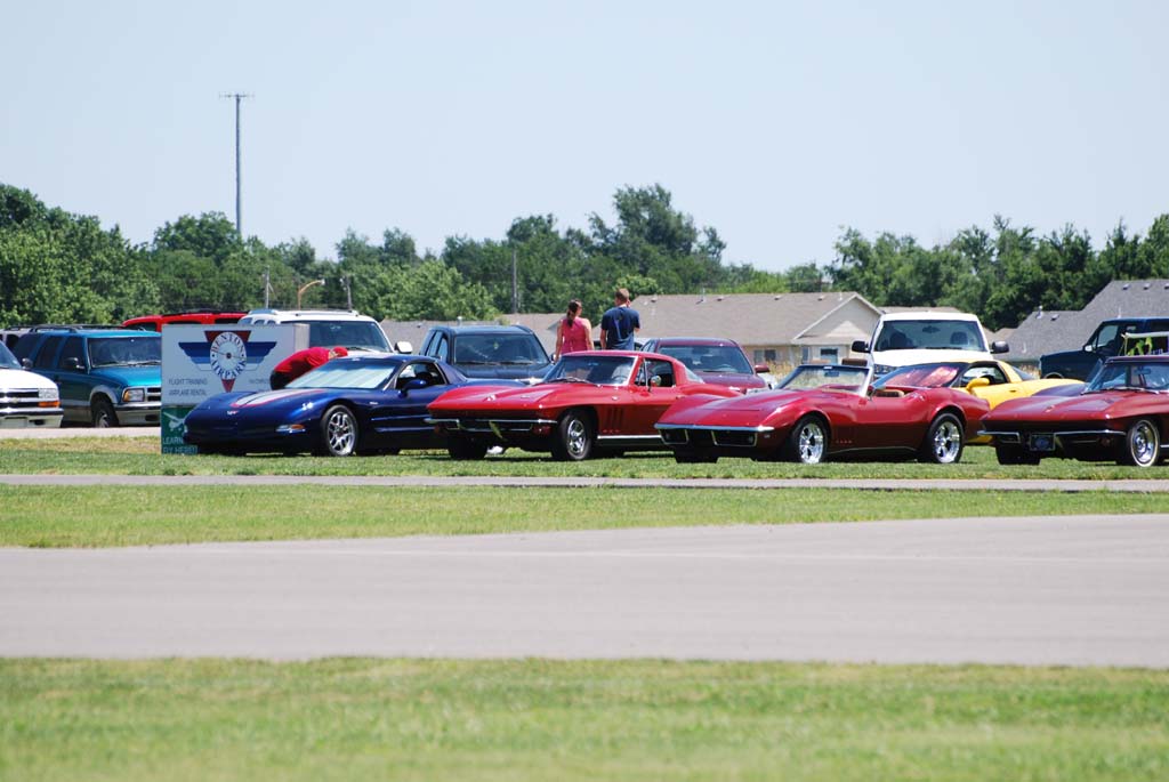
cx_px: 584
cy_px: 391
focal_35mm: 330
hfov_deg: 6.2
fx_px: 10726
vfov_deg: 4.2
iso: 200
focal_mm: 220
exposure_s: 1/640
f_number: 5.6
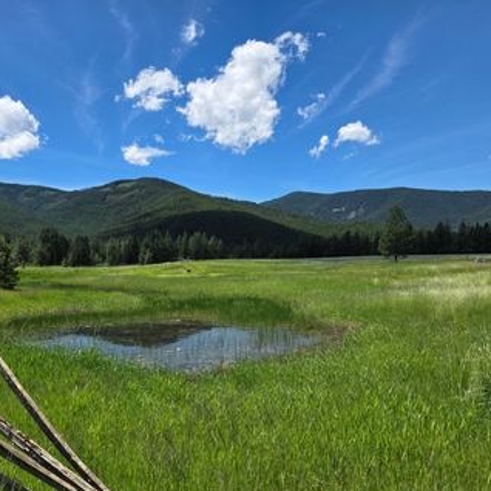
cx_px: 210
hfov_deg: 50.9
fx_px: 514
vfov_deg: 51.0
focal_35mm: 32
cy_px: 277
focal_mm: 6.3
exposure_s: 1/6355
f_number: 1.7
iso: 80
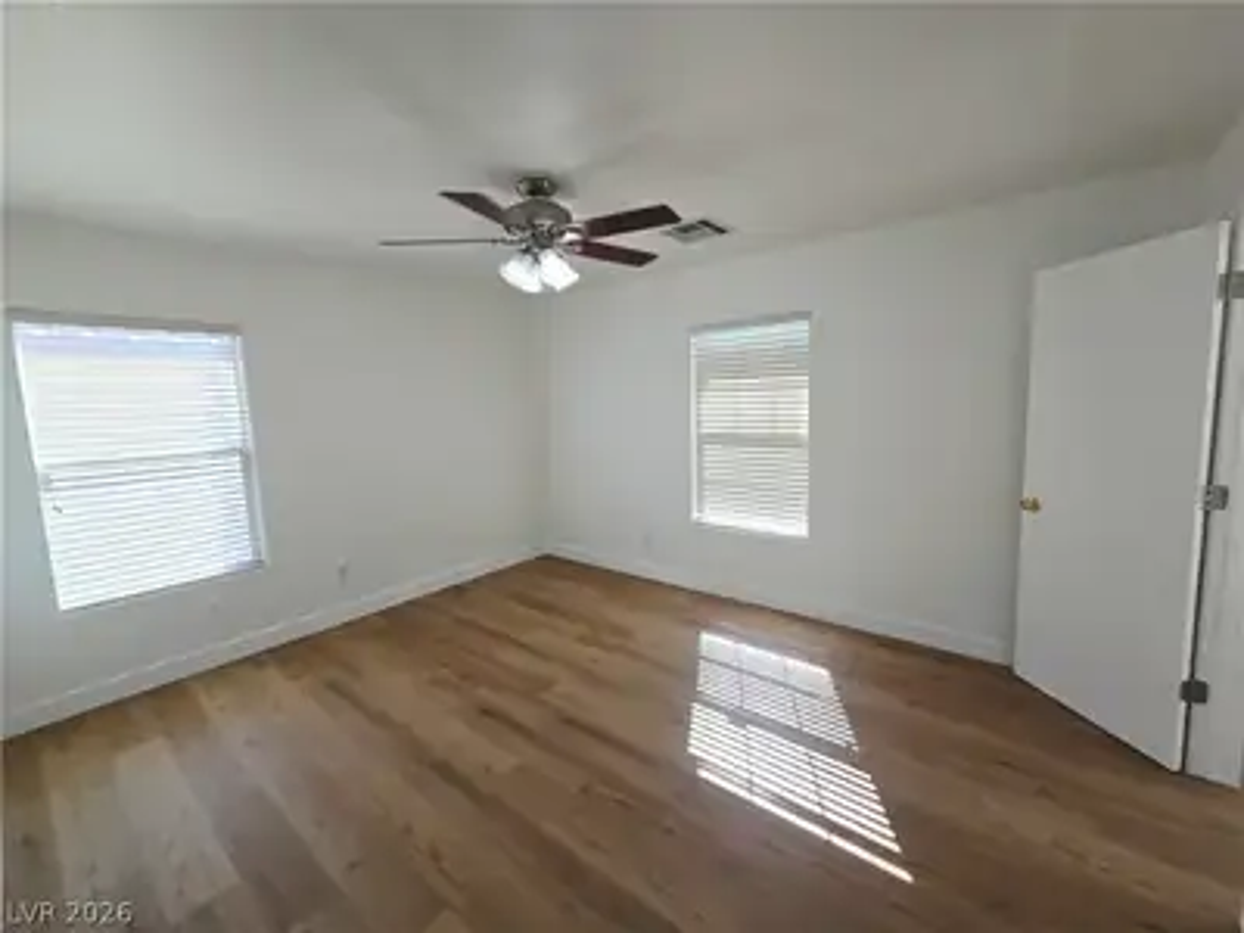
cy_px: 466
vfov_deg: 89.9
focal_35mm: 13
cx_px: 622
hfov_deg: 106.2
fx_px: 467
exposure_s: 1/232
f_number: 2.2
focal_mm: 2.2
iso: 50
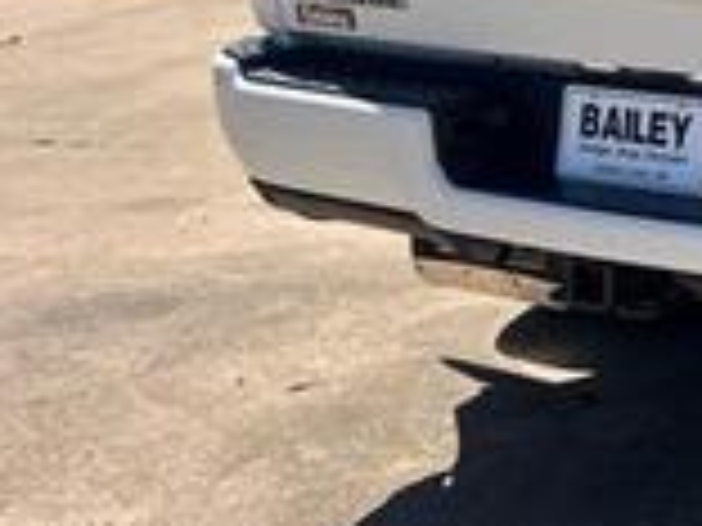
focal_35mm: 84
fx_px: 1703
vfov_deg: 17.2
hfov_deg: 19.8
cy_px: 4
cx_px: 1089
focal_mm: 5.7
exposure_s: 1/4115
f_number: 1.5
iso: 50
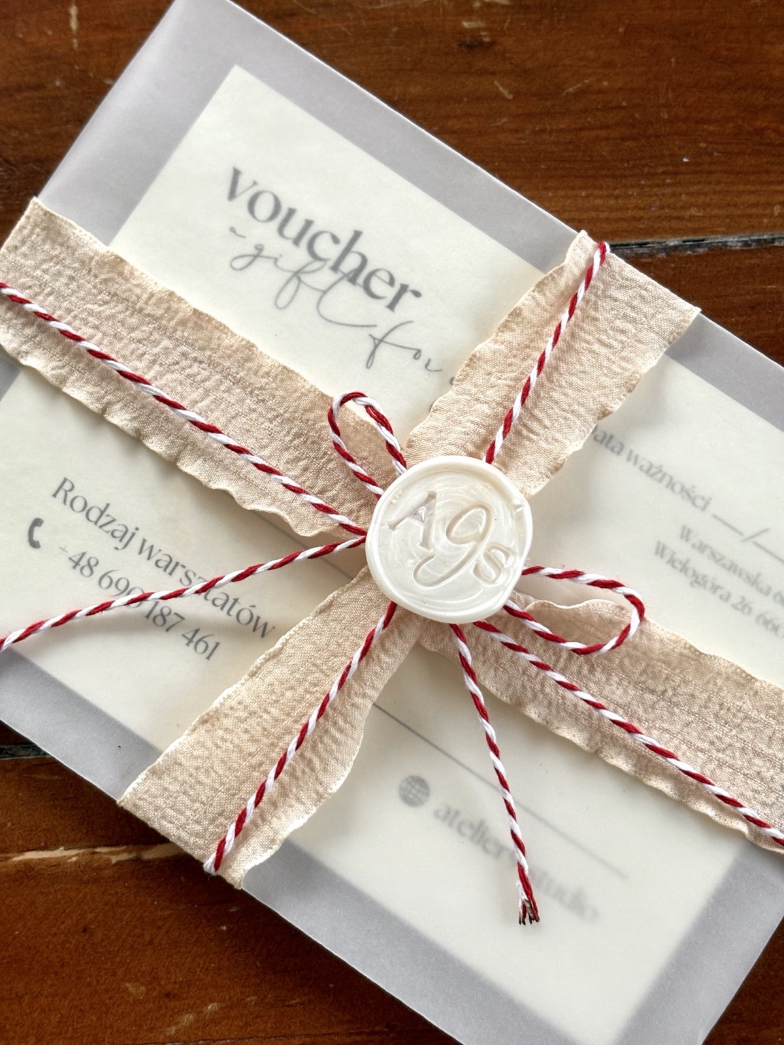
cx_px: 392
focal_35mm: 52
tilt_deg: -83.3
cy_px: 522
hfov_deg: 28.0
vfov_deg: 36.8
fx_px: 1570
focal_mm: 5.96
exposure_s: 1/60
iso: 64
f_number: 1.6
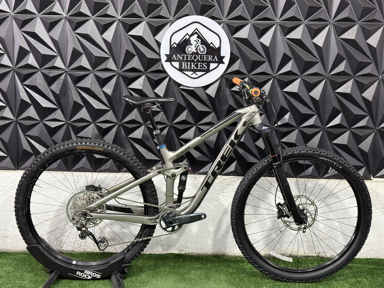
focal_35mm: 48
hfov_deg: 39.7
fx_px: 532
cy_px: 144
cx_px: 192
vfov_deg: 30.3
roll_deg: -2.0
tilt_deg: -9.9
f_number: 1.78
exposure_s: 1/60
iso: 250
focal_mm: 6.76
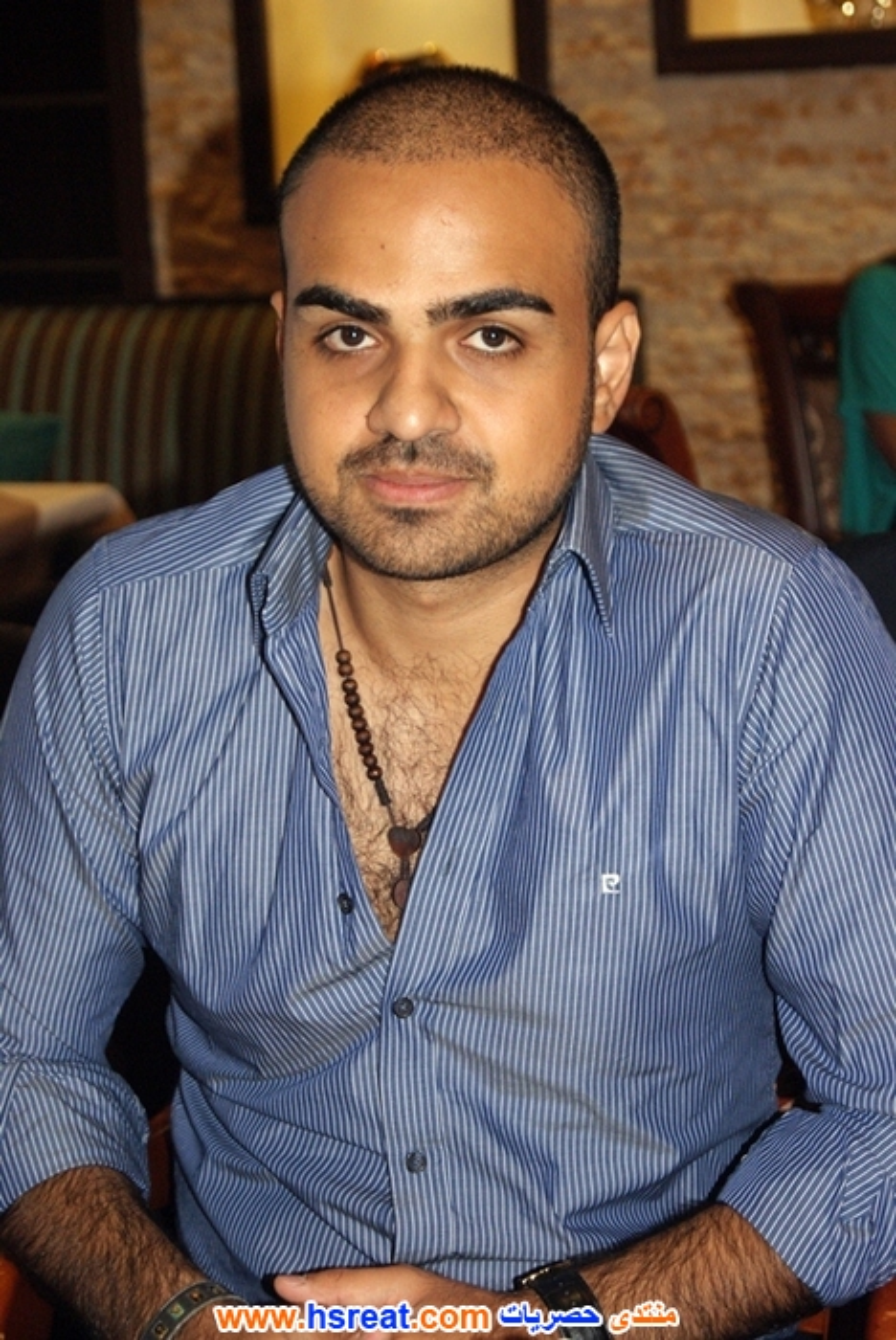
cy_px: 670
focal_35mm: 82
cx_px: 448
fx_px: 3074
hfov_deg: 16.6
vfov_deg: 24.6
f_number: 5.6
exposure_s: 1/80
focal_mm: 55
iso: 400
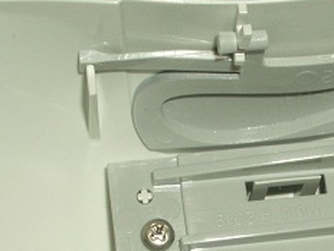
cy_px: 239
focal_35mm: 135
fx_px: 1303
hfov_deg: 14.5
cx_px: 265
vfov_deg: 10.9
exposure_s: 1/60
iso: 50
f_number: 5
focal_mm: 8.2
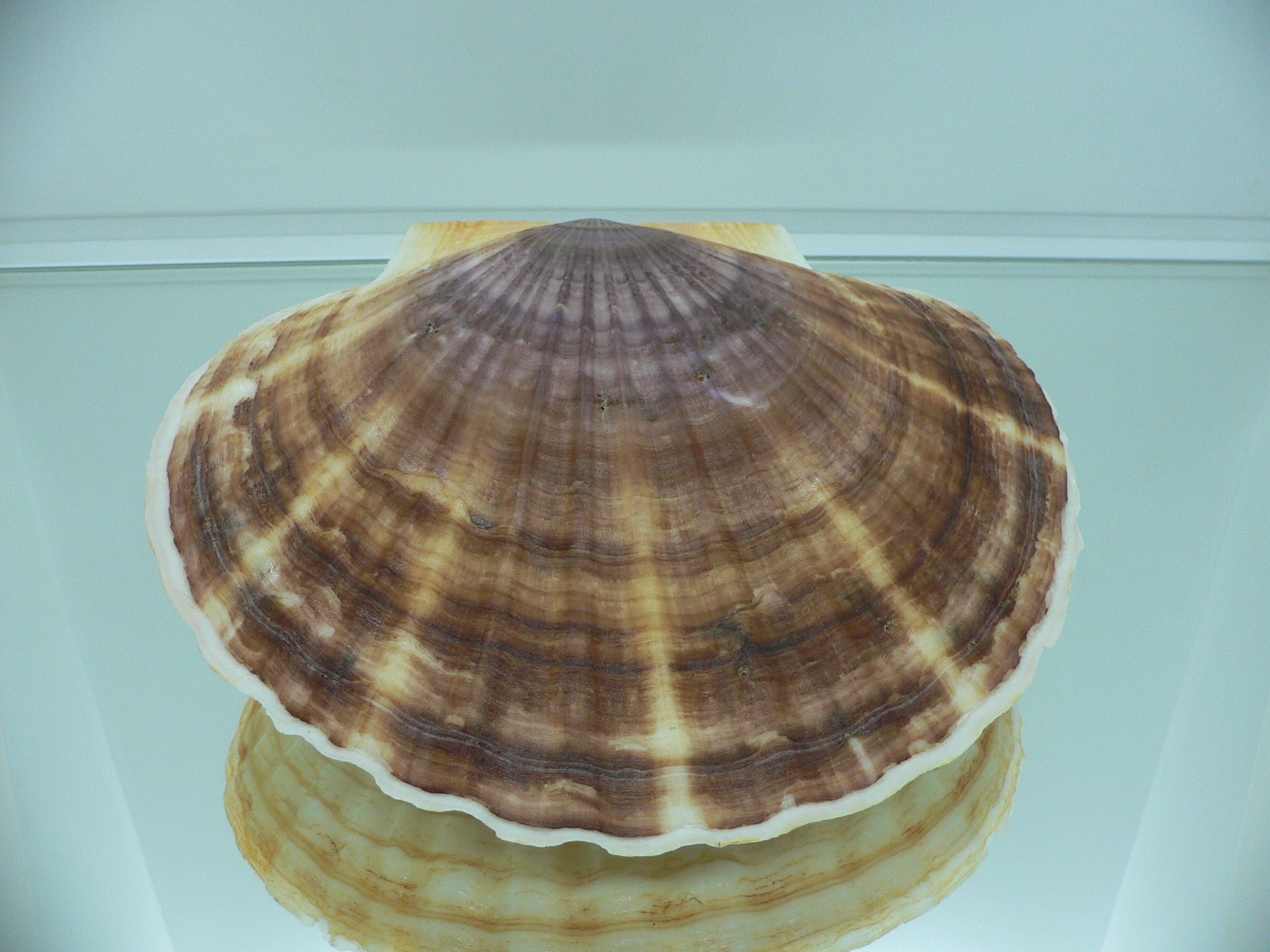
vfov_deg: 40.7
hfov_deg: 52.6
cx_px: 635
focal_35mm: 35
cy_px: 476
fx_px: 1284
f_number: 2.8
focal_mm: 4.6
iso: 100
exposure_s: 1/60
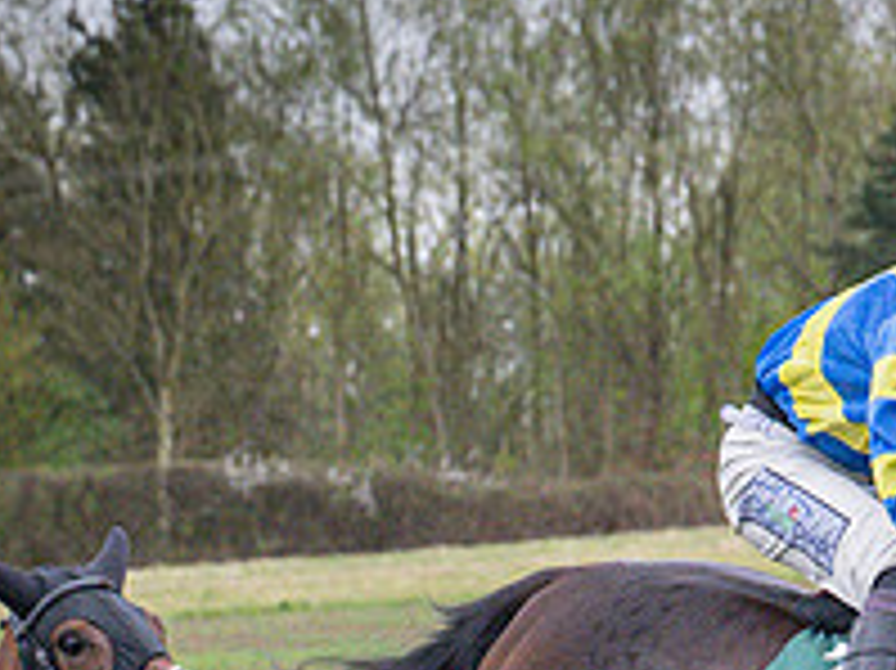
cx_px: 1199
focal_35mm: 431
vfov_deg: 3.4
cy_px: 908
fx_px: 11149
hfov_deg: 4.6
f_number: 4
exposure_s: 1/1000
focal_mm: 70
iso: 1600
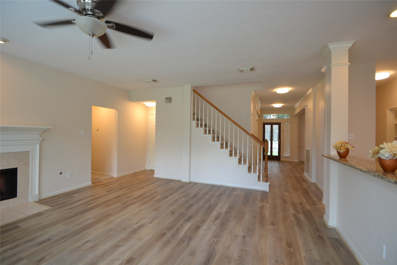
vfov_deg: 77.3
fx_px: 165
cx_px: 198
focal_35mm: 15
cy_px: 132
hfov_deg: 100.4
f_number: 4
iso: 400
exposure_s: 1/60
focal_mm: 10
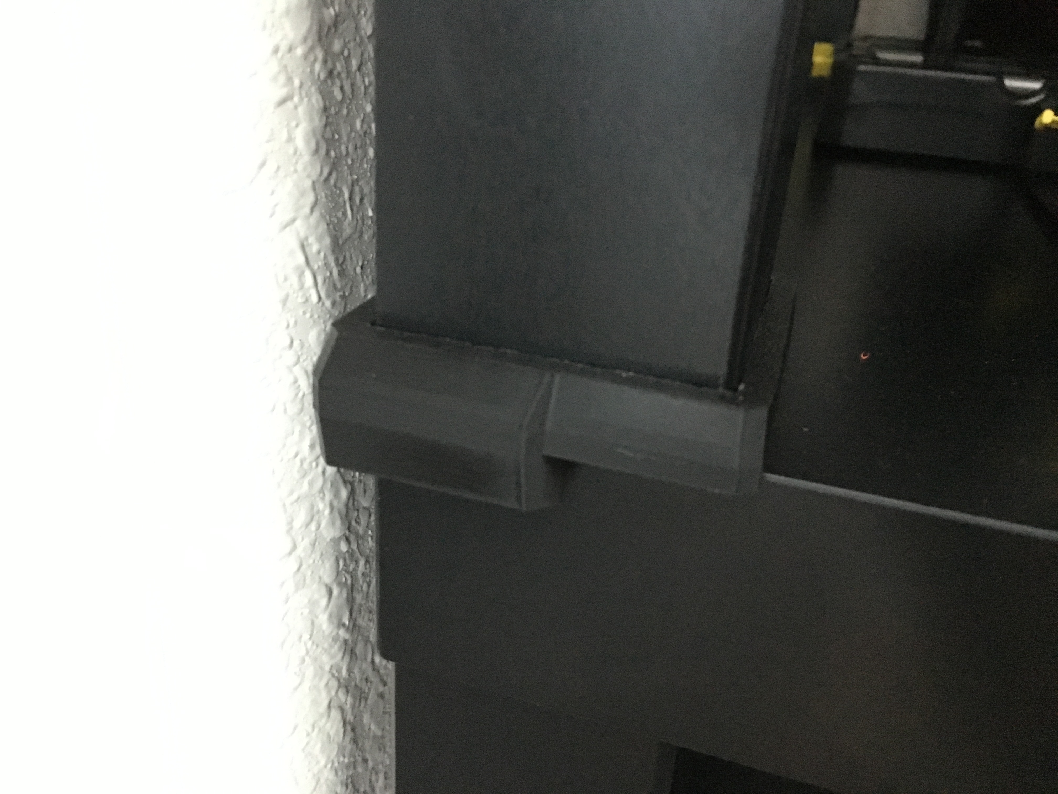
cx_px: 529
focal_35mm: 29
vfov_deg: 48.2
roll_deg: -3.7
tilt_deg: -23.4
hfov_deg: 61.7
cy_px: 397
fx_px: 886
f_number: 2.2
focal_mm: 4.15
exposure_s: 1/15
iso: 1000
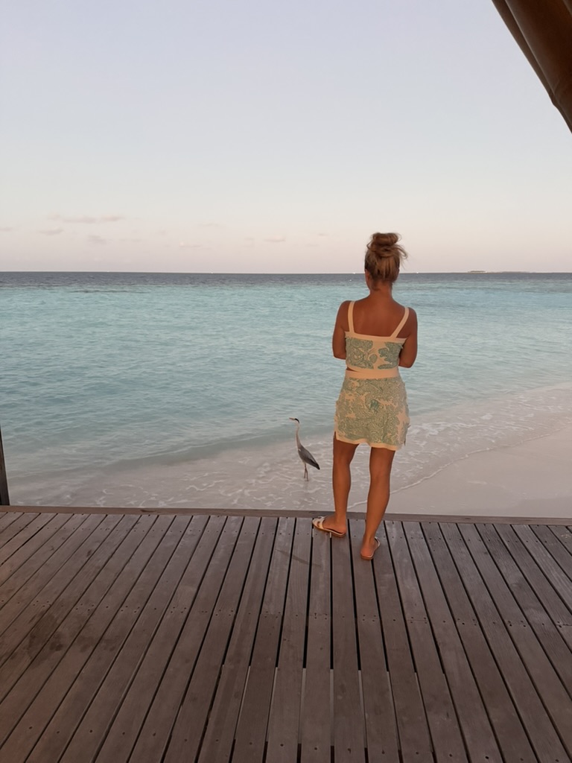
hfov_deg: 56.8
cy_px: 382
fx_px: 529
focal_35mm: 24
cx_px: 286
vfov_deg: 71.6
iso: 800
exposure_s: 1/41
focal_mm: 6.76
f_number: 1.78
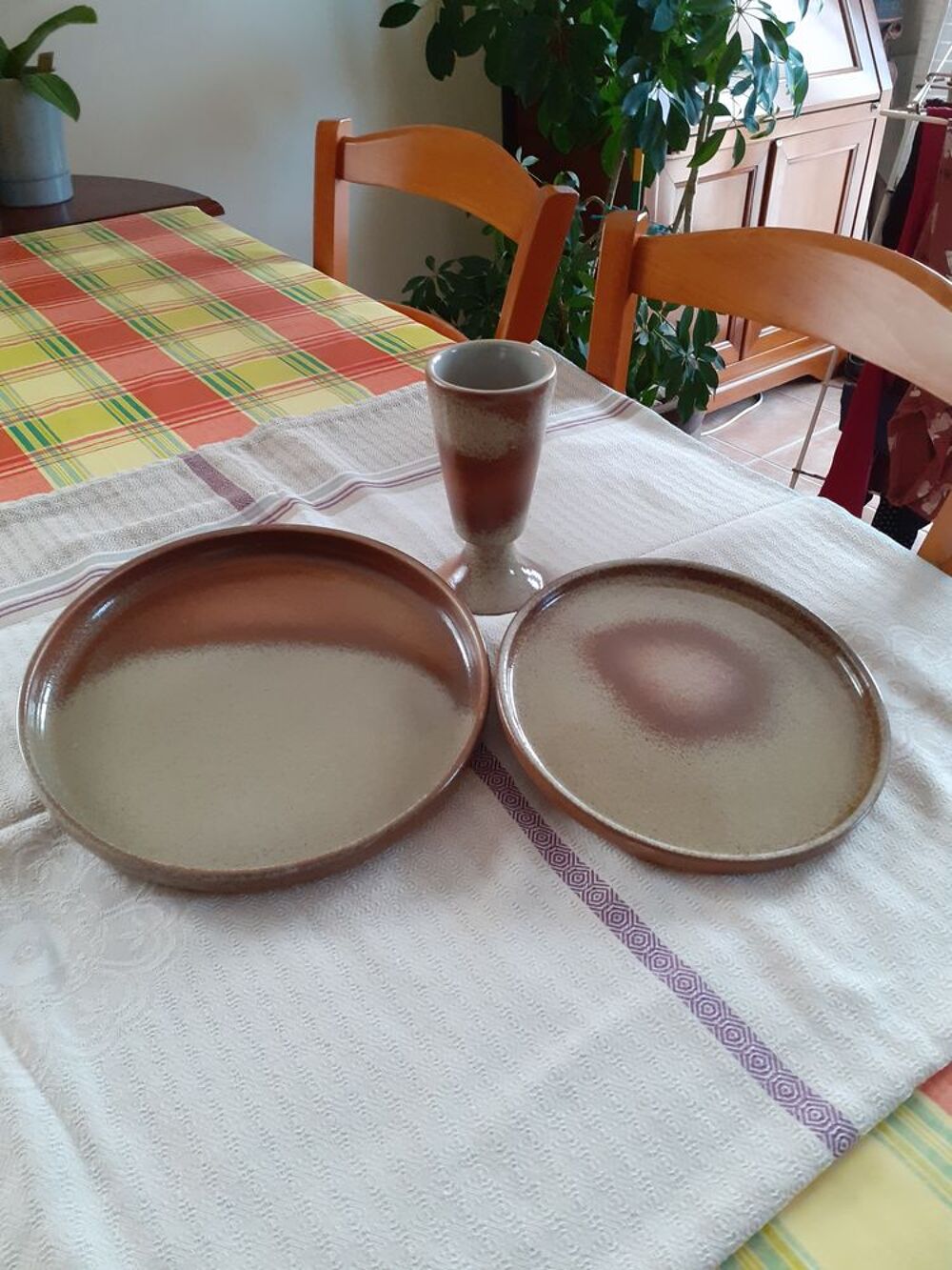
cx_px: 476
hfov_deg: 51.4
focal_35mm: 27
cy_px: 635
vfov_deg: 65.3
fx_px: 990
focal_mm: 3.6
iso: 200
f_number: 1.9
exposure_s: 1/25
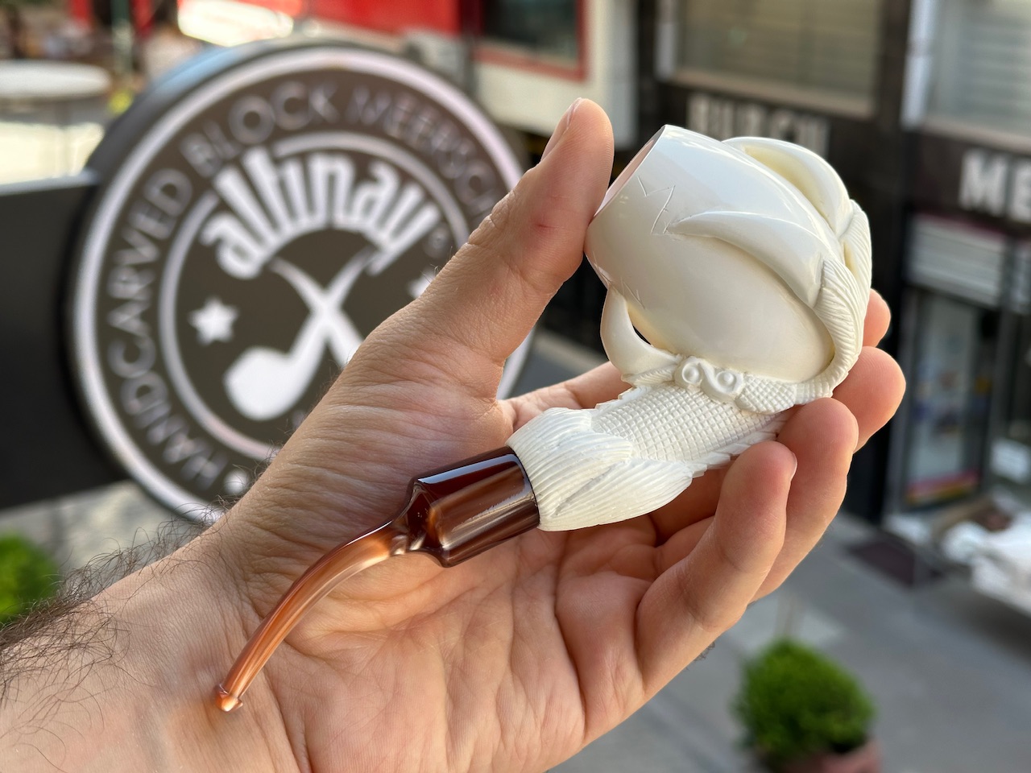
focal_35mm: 48
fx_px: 1430
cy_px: 386
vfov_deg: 30.3
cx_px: 516
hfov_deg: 39.7
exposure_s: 1/471
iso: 64
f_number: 1.78
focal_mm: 6.86
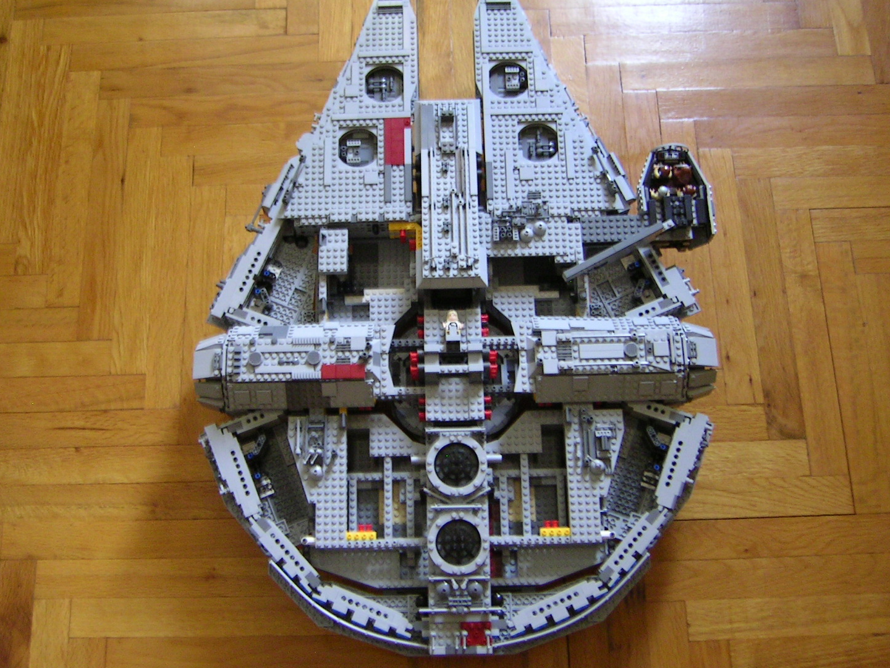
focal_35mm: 40
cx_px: 404
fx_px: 1028
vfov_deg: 36.0
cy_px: 325
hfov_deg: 46.7
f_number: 2.8
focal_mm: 5.6
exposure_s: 1/3.6
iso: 100
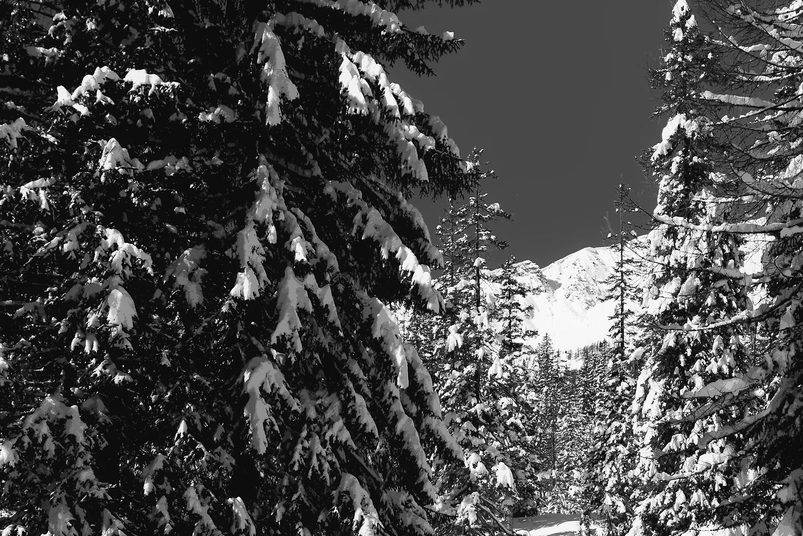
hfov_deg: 36.4
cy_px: 436
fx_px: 1205
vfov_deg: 24.6
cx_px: 553
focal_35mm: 54
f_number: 7.1
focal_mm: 32
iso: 640
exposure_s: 1/2000
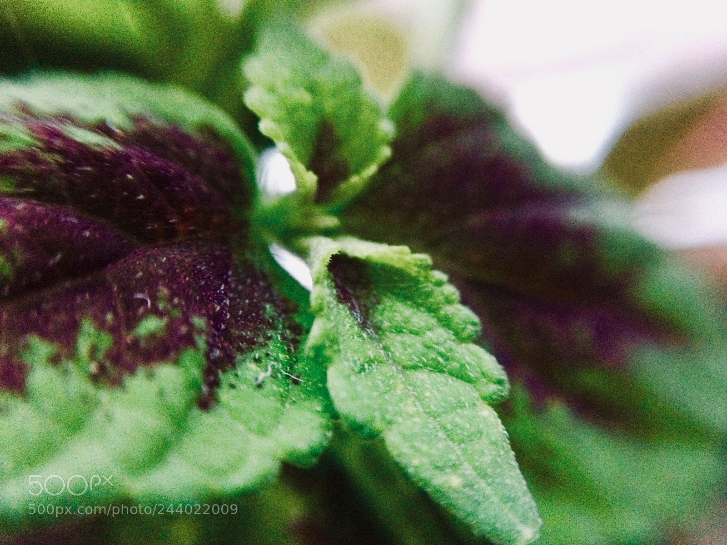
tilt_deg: -57.9
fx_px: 609
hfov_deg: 61.7
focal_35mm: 29
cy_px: 272
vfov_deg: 48.2
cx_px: 364
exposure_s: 1/17
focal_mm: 4.15
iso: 500
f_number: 2.2
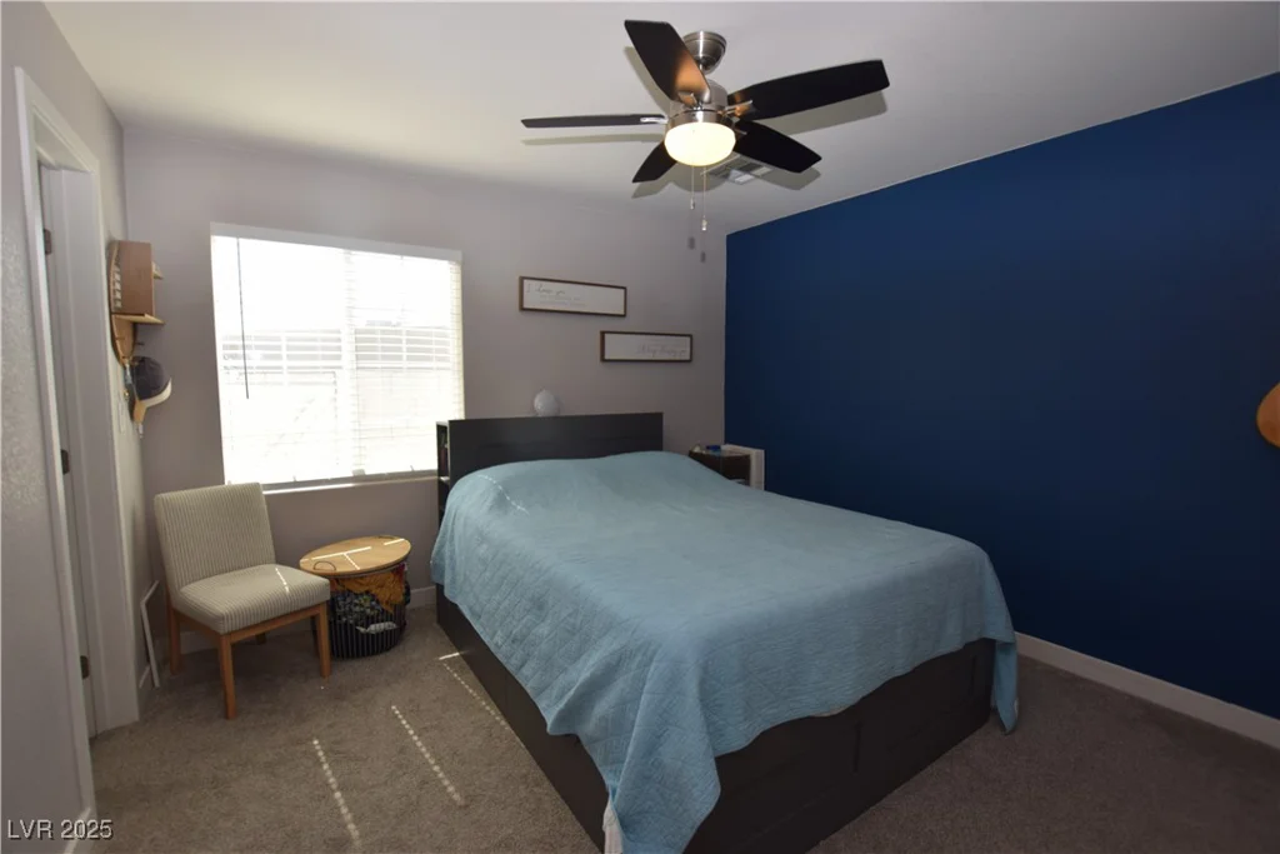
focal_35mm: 15
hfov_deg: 100.4
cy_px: 427
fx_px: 533
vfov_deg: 77.3
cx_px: 640
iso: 220
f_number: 5.6
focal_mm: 10
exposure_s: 1/125
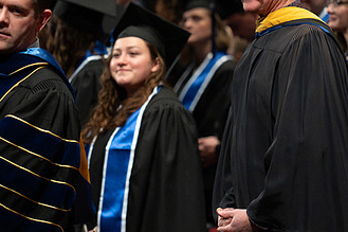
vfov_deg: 4.6
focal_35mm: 300
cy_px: 32
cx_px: 269
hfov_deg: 6.9
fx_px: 2898
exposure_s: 1/200
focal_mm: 160
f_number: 2.8
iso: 3200
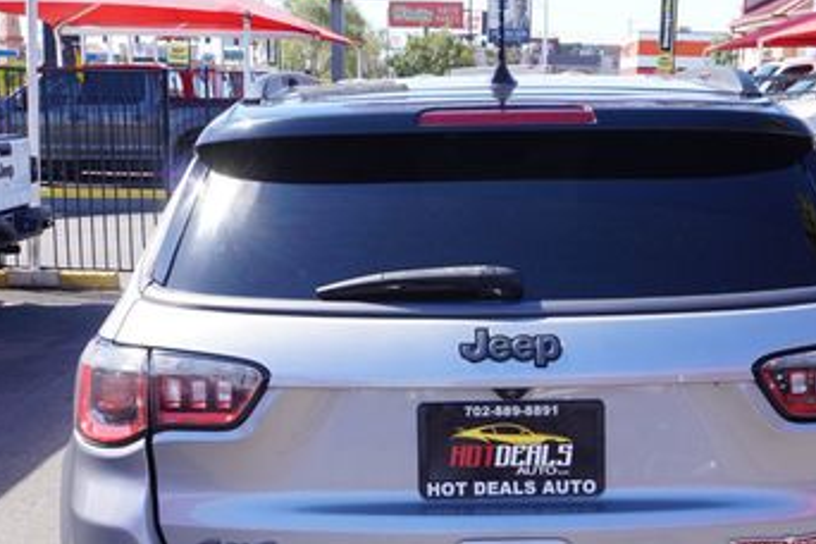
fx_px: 1336
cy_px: 444
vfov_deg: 22.7
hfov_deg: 33.9
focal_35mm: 59
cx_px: 482
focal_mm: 21
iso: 100
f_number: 9
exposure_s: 1/80
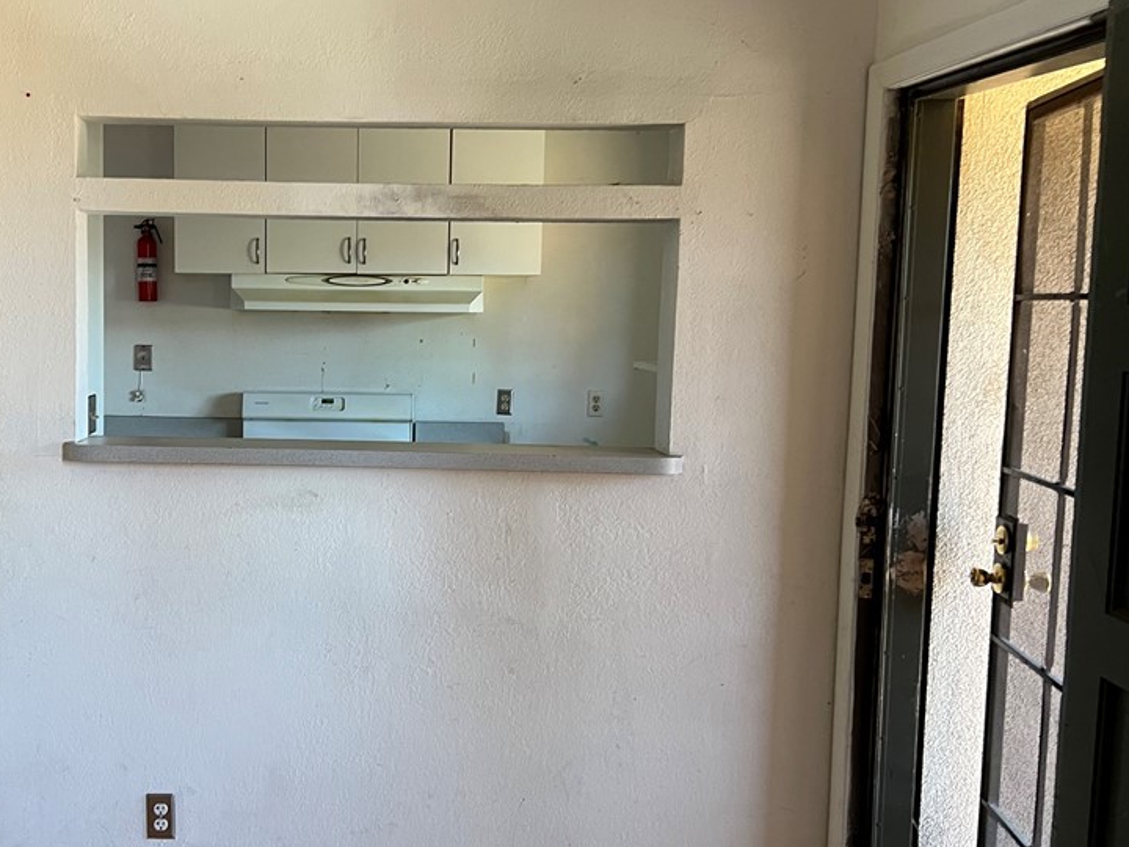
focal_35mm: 37
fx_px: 1207
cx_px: 332
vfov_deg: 38.7
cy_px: 400
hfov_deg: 48.8
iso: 125
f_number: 1.5
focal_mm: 5.7
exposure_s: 1/86
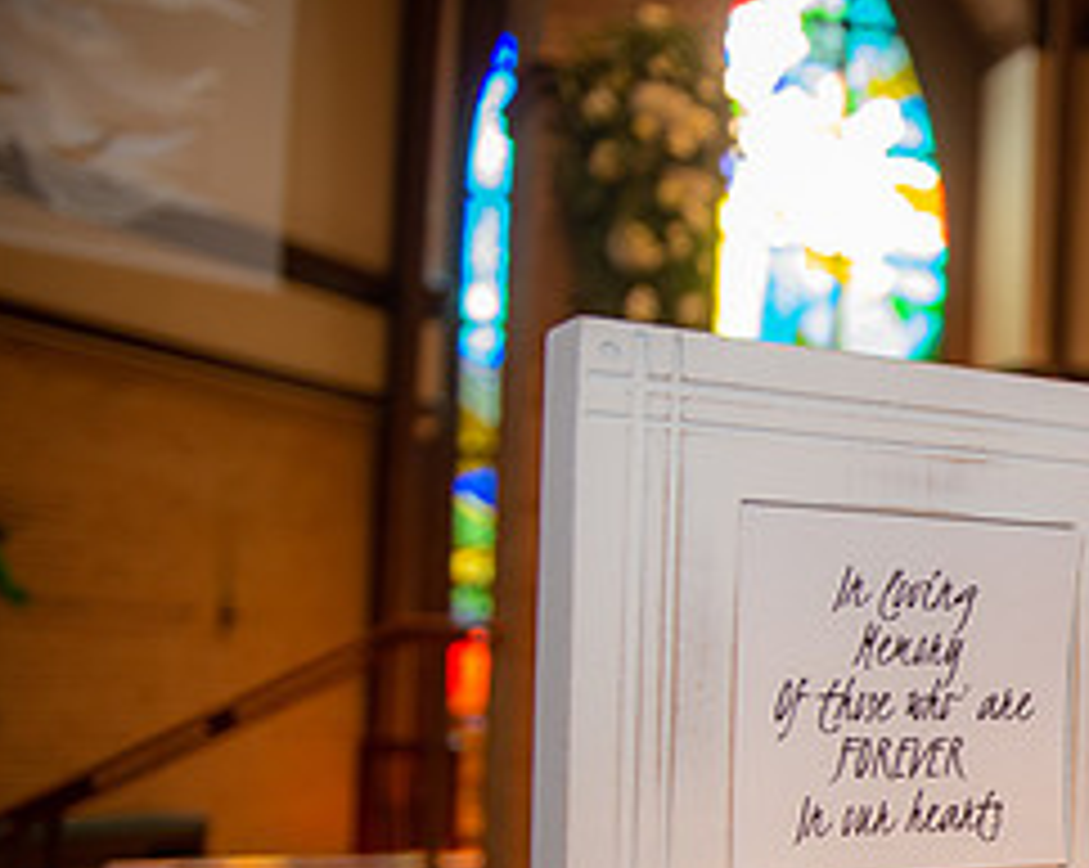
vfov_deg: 27.7
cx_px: 1282
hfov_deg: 30.1
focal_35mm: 54
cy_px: 648
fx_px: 1738
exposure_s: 1/125
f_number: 2.8
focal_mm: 24
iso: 800
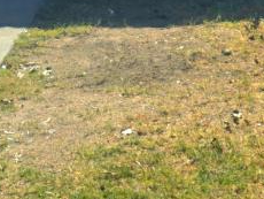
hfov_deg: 13.1
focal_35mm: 150
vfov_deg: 9.2
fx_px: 1145
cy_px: -232
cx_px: 219
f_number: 1.7
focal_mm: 6.25
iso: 64
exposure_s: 1/10000
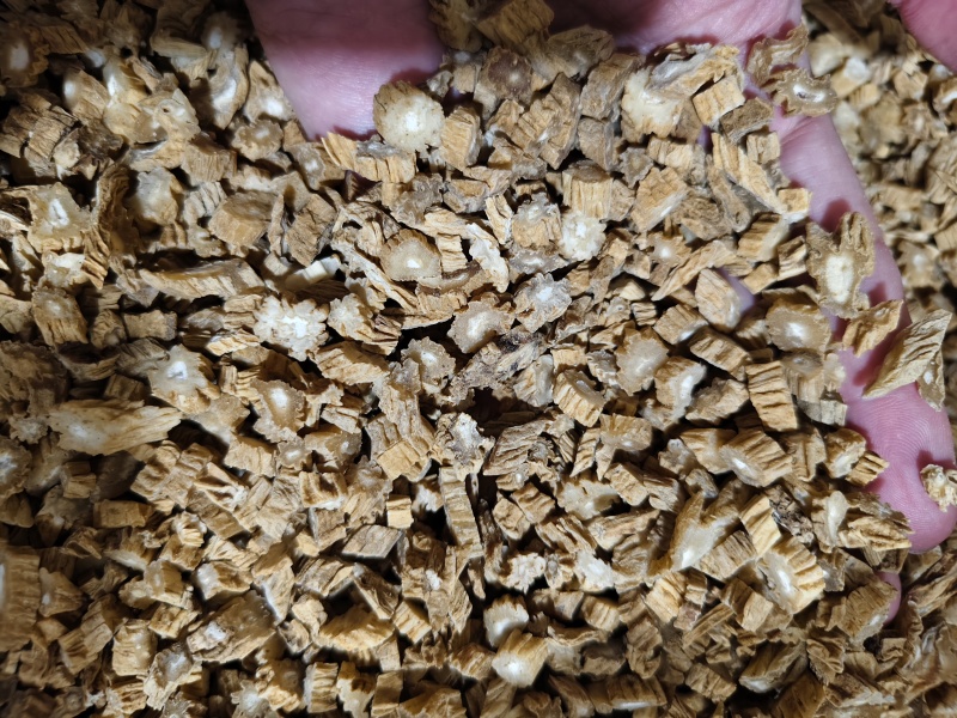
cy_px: 359
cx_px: 478
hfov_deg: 73.9
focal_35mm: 23
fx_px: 636
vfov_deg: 58.9
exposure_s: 1/33.3
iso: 1340
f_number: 1.88
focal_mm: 5.56
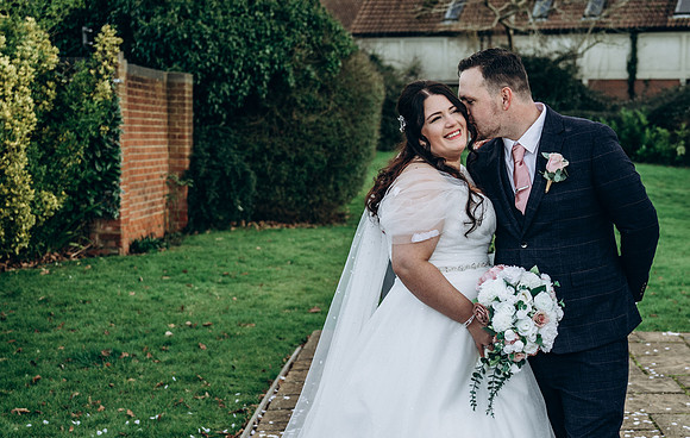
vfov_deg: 20.2
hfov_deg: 31.0
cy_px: 329
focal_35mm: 65
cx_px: 511
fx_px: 1221
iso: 125
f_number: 2.8
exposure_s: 1/200
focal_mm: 35
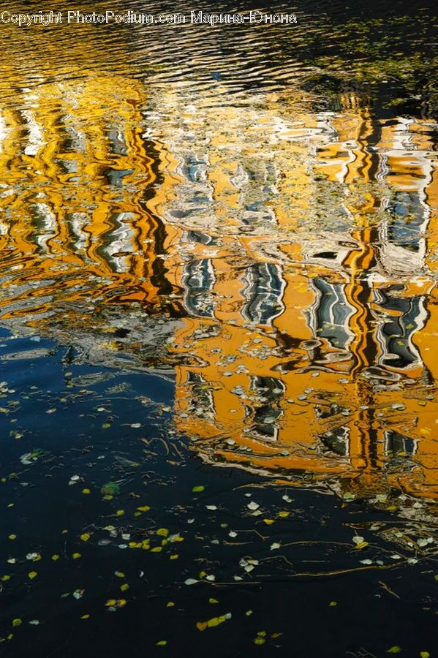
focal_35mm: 75
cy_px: 329
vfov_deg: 27.0
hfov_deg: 18.2
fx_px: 1370
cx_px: 219
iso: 250
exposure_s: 1/320
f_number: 5.6
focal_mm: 50
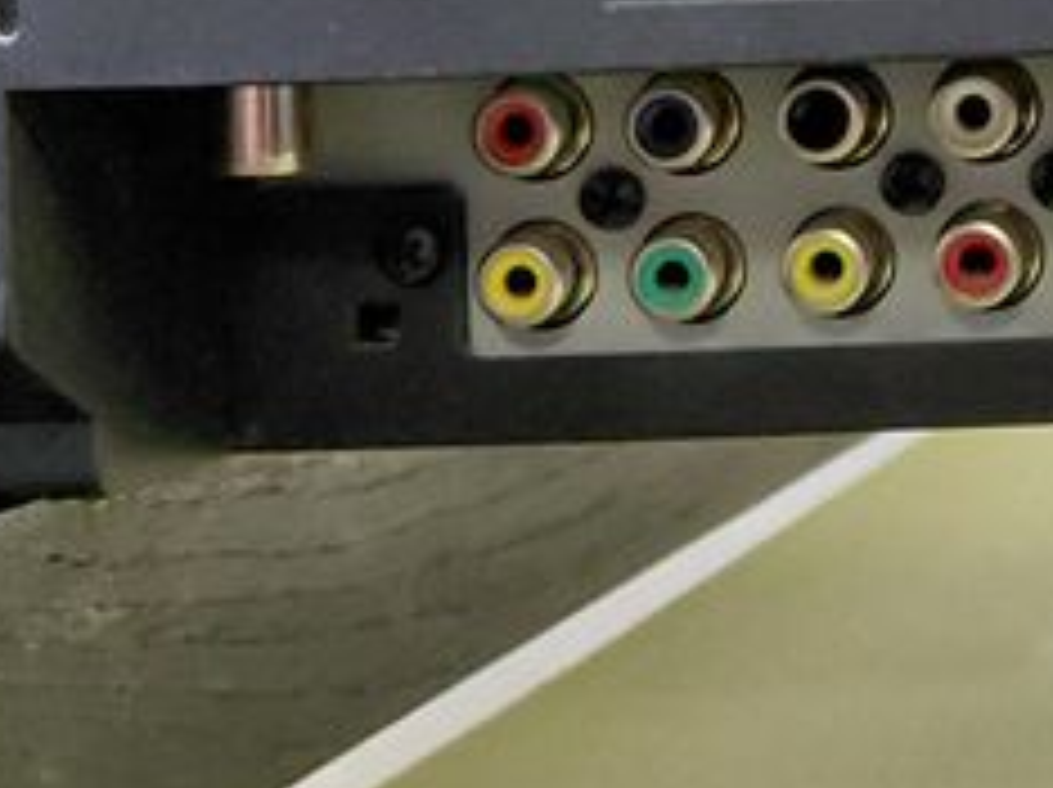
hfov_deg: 16.6
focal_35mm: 107
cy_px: -221
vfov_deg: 13.3
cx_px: 1606
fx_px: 3252
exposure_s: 1/24
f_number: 1.8
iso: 500
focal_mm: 4.69
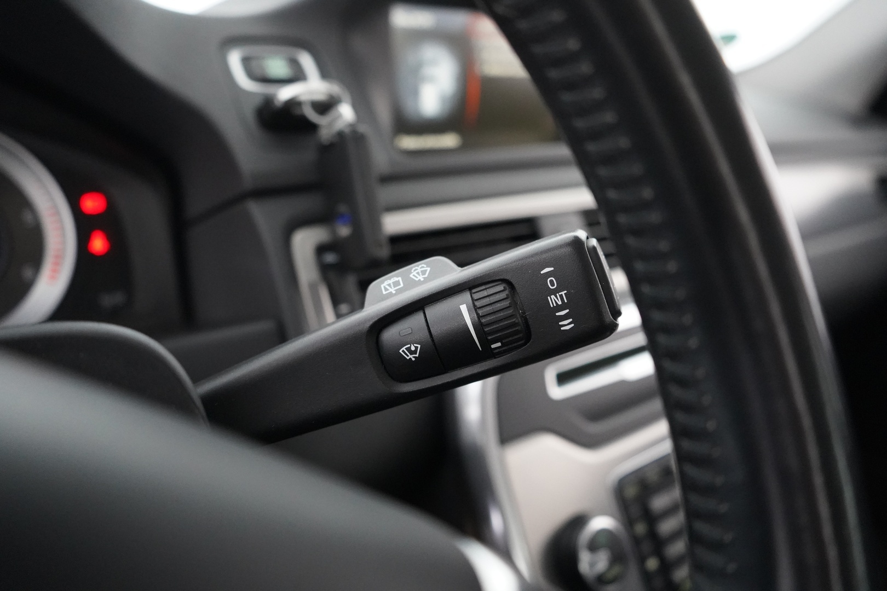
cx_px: 444
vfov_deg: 46.4
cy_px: 296
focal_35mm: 28
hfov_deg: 65.5
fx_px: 690
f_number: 3.5
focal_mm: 28
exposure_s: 1/60
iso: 10000
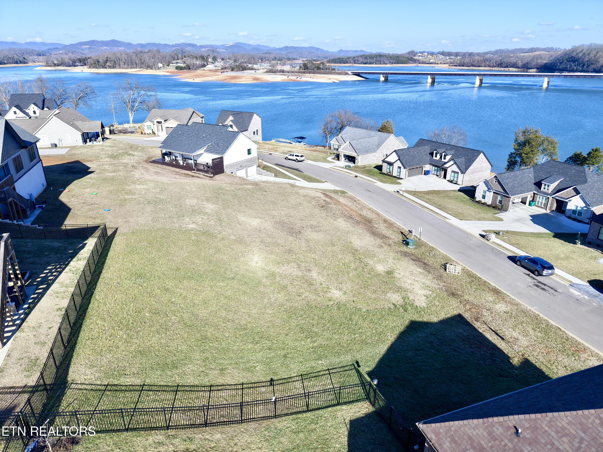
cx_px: 302
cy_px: 226
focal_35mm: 24
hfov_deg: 71.6
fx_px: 418
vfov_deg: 56.8
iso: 150
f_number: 1.8
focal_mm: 8.67
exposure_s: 1/3200
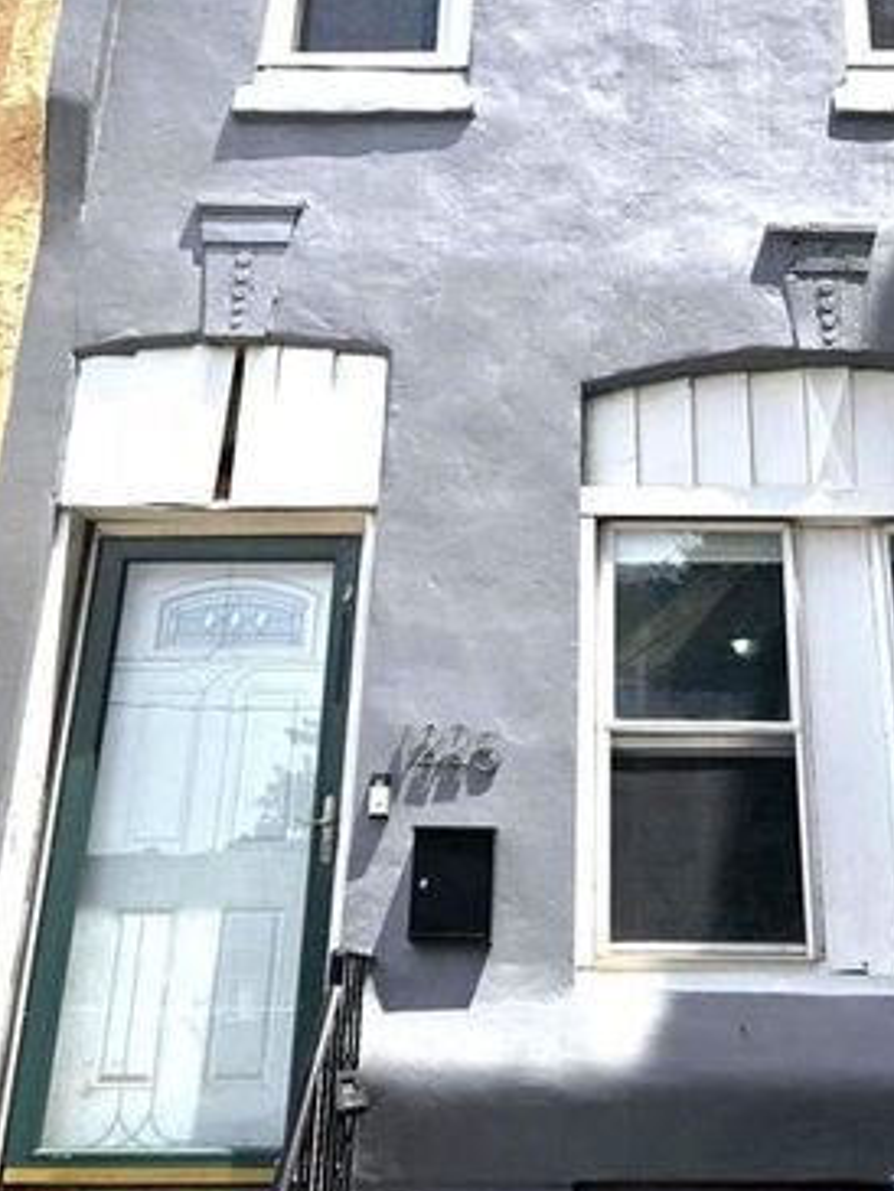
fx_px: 1445
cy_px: 370
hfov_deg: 34.1
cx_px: 578
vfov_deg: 44.0
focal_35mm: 42
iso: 64
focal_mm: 5.4
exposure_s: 1/2921
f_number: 1.8
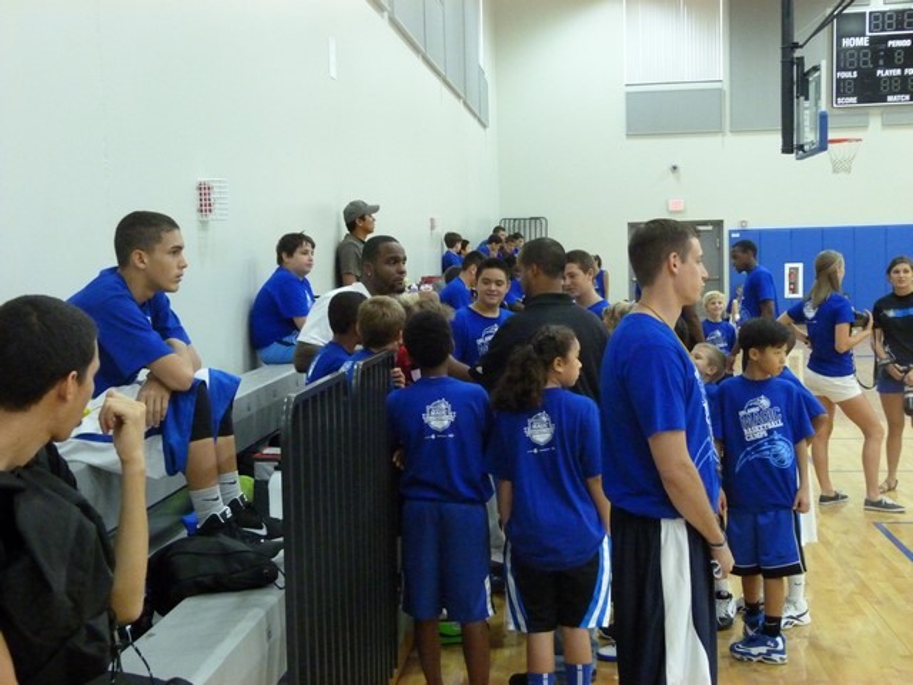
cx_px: 456
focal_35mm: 47
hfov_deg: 40.4
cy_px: 342
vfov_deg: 30.9
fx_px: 1240
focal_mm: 8.5
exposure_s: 1/30
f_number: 3.2
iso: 800
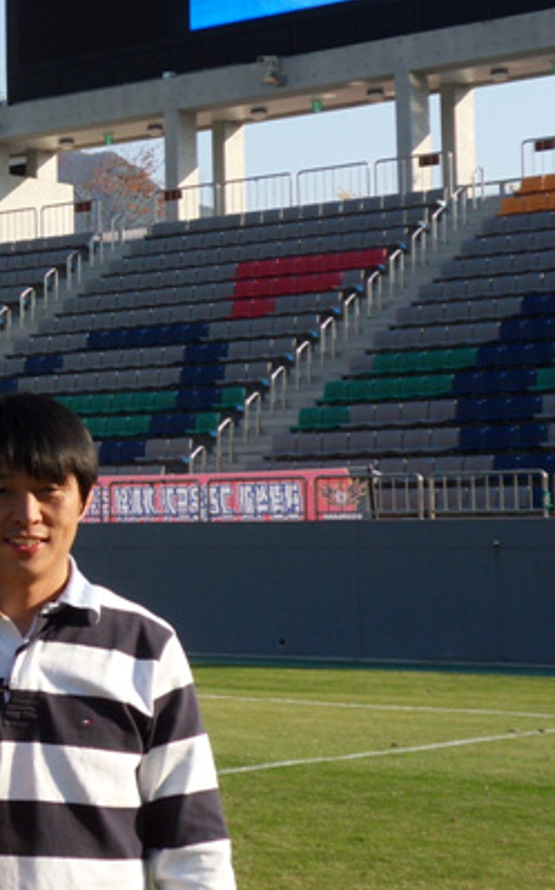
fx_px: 2471
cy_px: 341
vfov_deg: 20.4
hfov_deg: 12.4
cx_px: -186
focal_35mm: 102
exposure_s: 1/500
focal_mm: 7.9
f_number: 4.2
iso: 80
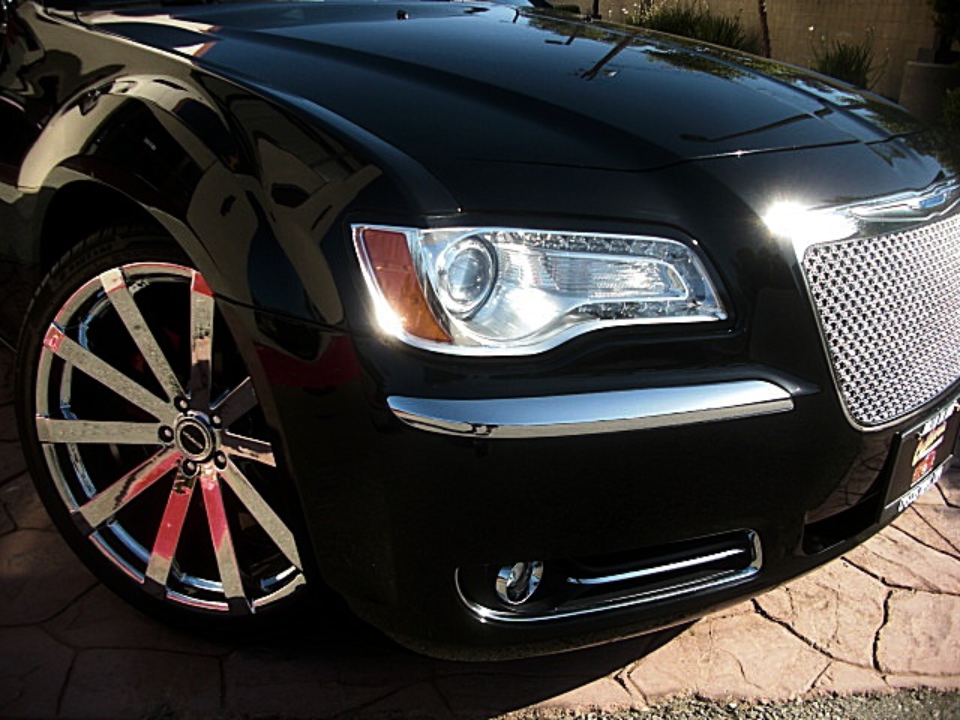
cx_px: 480
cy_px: 360
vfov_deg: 39.7
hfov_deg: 51.4
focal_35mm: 36
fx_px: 998
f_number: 2.8
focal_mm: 6.3
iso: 50
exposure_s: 1/400
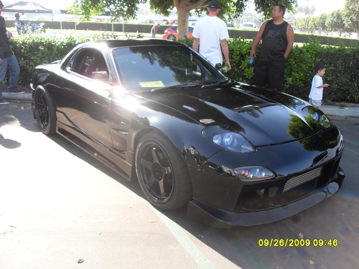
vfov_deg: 41.8
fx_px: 353
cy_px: 134
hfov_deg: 54.0
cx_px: 180
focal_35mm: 34
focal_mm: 6.3
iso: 80
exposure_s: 1/180
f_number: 2.8
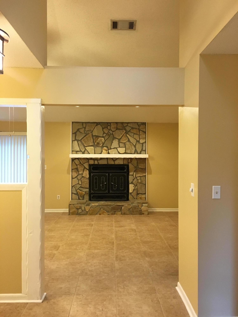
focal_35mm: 29
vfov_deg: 61.7
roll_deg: -0.5
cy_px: 158
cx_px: 119
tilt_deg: -0.1
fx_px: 266
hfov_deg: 48.2
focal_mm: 4.15
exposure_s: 1/30
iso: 200
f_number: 2.2
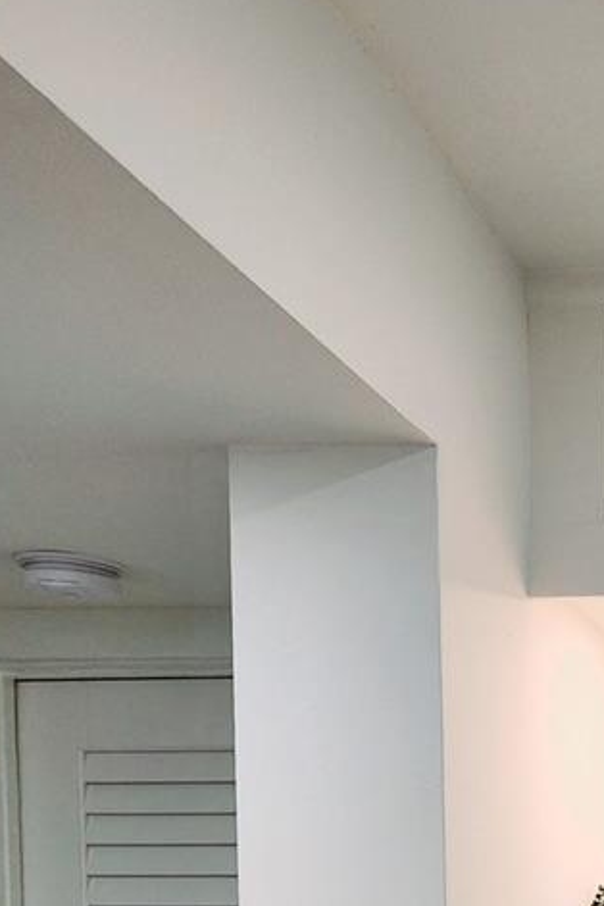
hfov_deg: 19.9
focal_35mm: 61
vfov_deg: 28.8
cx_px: 844
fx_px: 1535
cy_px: 1068
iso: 64
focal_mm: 6.4
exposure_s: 1/120
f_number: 1.8
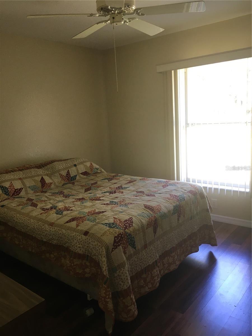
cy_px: 168
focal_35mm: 29
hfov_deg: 48.2
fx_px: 281
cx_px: 126
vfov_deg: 61.7
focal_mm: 4.15
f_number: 2.2
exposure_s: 1/30
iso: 50
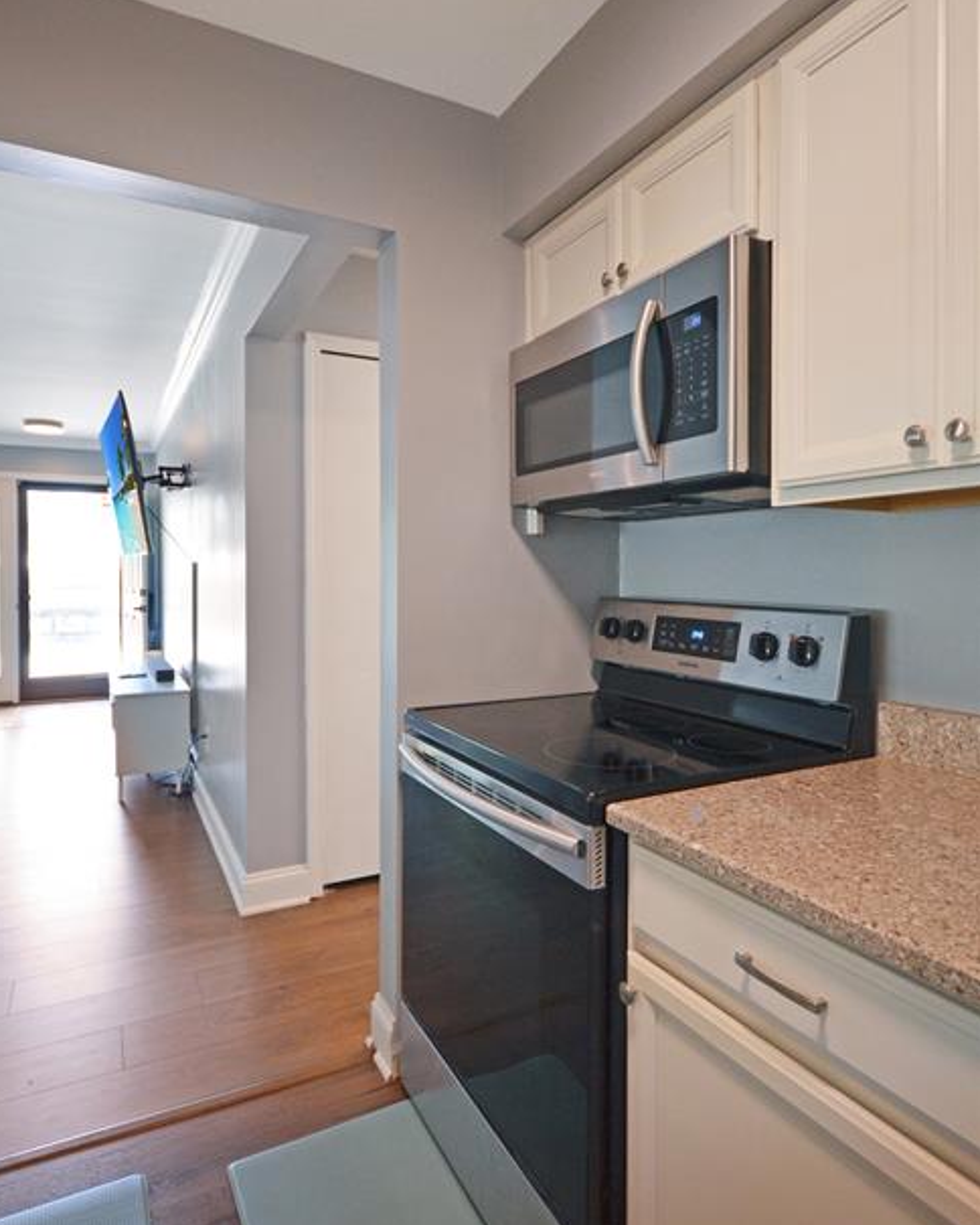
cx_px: 470
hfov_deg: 69.2
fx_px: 710
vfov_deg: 81.5
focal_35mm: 20
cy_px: 603
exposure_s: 1/60
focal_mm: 11
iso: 640
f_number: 4.2
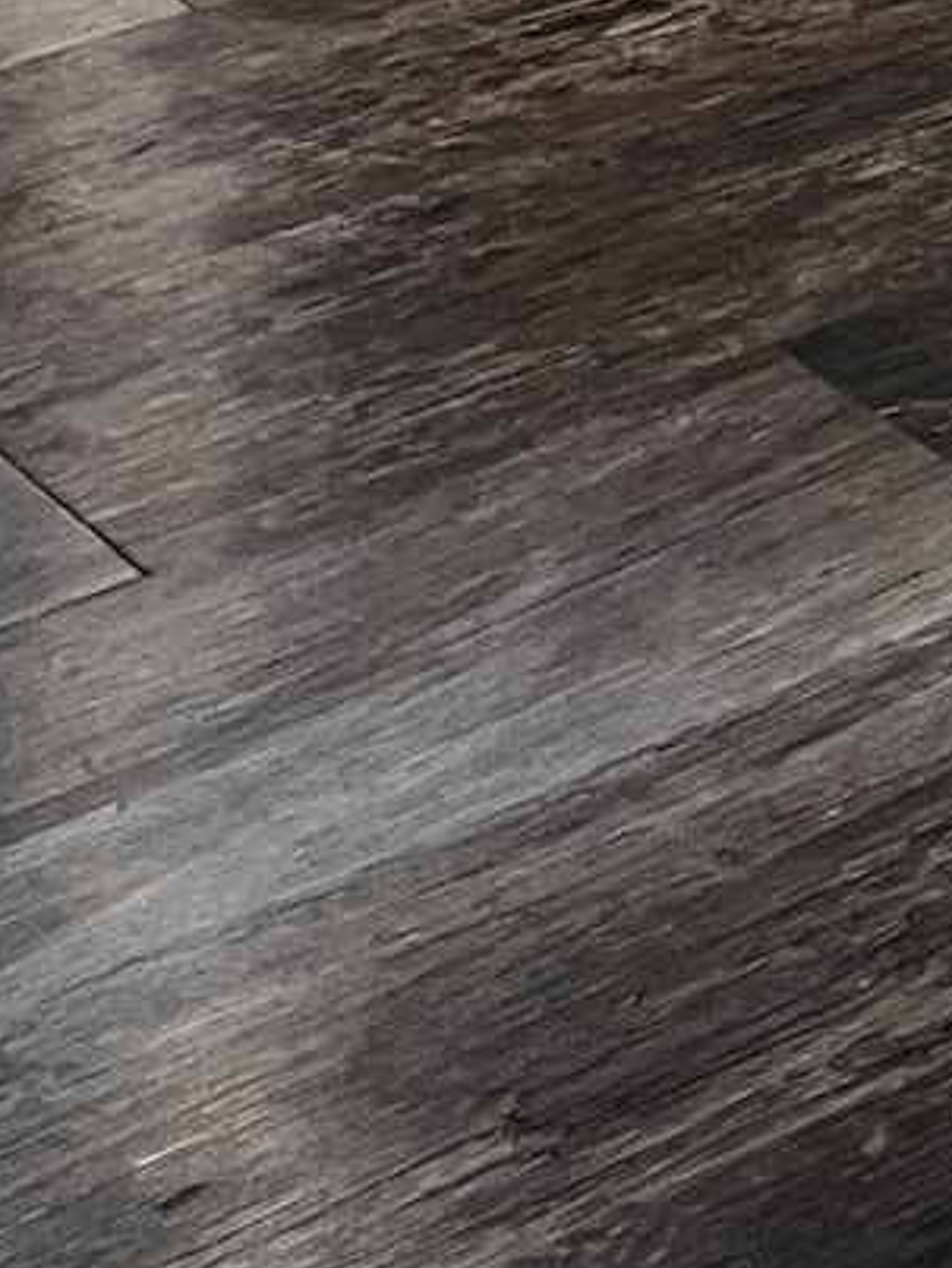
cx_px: 2285
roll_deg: -1.6
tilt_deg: -4.7
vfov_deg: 10.6
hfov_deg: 9.0
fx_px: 5458
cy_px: -2129
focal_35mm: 149
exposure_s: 1/60
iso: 100
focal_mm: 5.1
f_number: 1.6
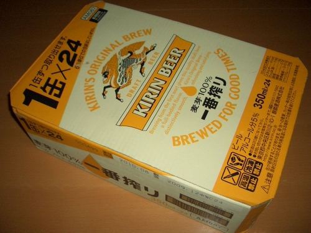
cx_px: 156
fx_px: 314
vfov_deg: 40.7
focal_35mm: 35
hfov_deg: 52.6
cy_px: 116
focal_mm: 5.8
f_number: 2.6
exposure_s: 1/60
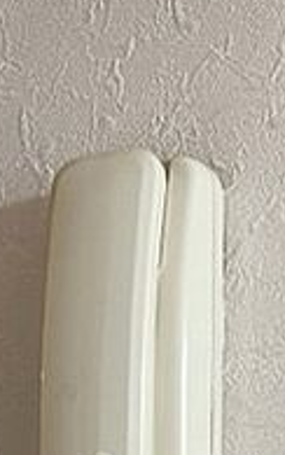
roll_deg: +0.1
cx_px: 105
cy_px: 490
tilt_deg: -0.8
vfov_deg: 23.0
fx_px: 1056
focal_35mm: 85
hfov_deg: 15.4
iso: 125
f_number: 1.6
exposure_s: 1/60
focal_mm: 4.2
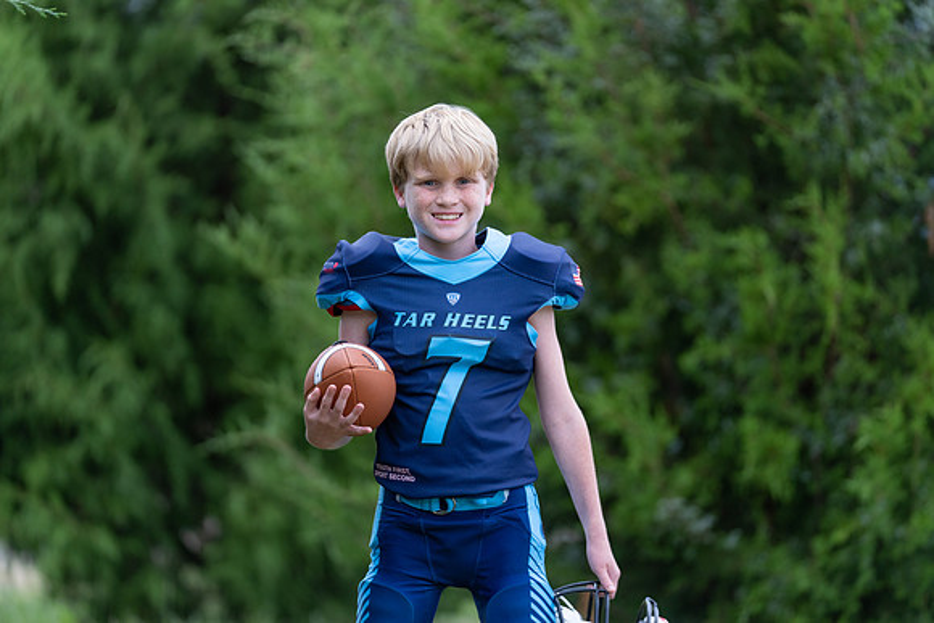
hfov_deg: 11.7
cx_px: 467
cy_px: 312
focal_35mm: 176
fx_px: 4567
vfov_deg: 7.8
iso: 400
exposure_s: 1/320
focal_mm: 176
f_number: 2.8
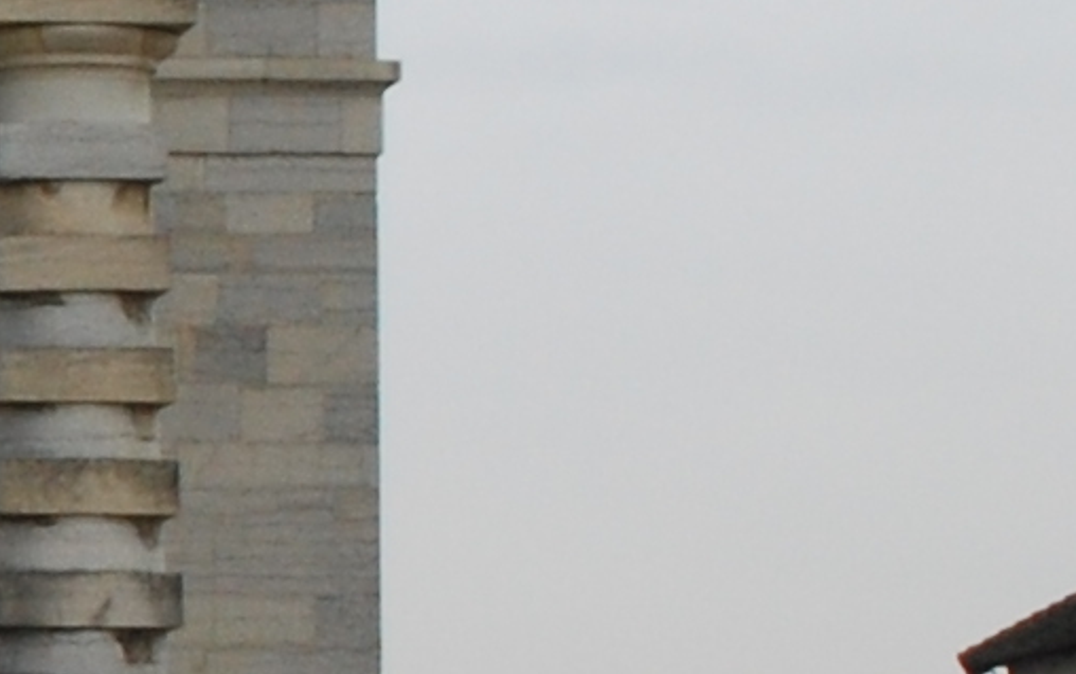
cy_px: 339
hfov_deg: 7.2
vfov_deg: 4.7
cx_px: -1091
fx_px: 8214
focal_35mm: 280
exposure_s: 1/20
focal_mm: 24
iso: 400
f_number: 11
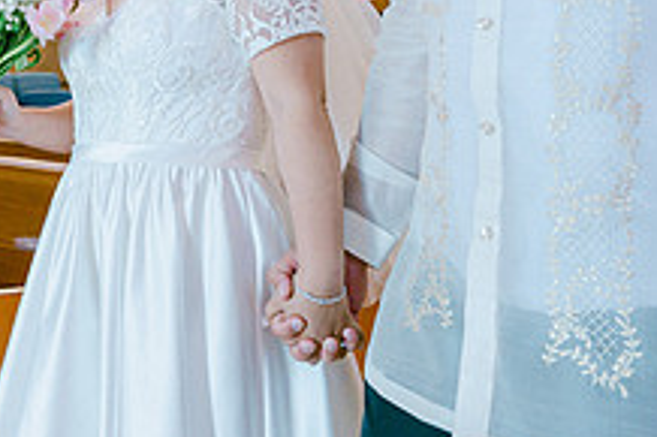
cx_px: -18
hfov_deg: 29.2
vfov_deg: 20.6
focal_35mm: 64
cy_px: 21
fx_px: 1167
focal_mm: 24
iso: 2200
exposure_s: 1/125
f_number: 4
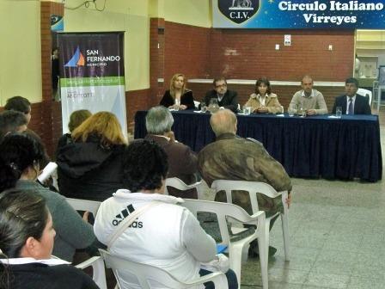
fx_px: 656
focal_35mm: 59
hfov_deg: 32.7
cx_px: 192
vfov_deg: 24.8
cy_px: 144
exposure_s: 1/30
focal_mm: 10.5
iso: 200
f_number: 4
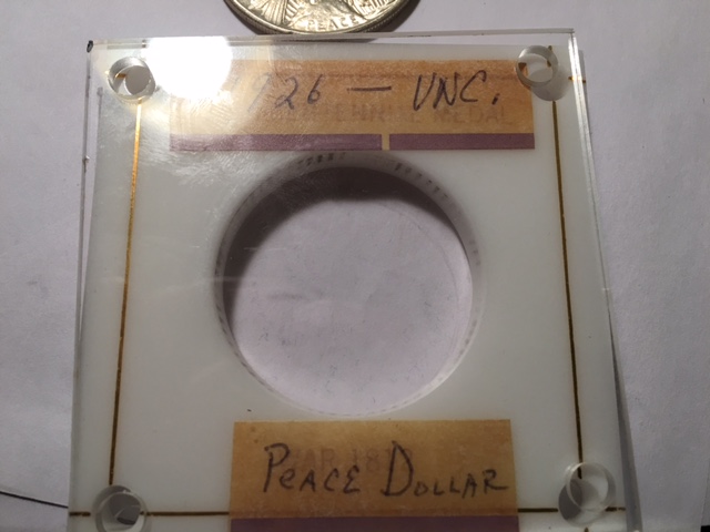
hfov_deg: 61.7
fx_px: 595
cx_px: 355
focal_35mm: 29
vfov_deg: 48.2
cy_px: 266
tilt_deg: -77.6
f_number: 2.2
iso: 25
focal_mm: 4.15
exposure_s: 1/30
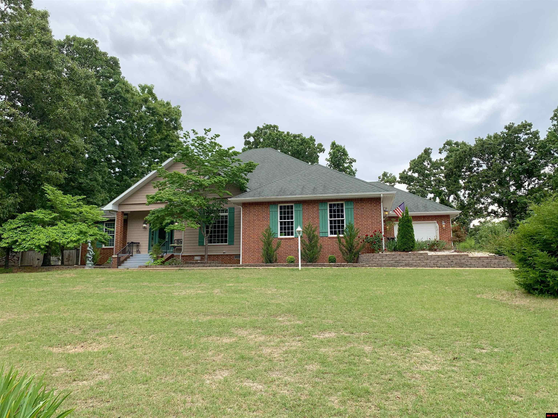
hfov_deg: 67.3
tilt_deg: +9.8
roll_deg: -0.8
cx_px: 279
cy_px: 209
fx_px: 419
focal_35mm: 26
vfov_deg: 53.1
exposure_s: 1/1176
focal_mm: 4.25
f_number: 1.8
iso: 25
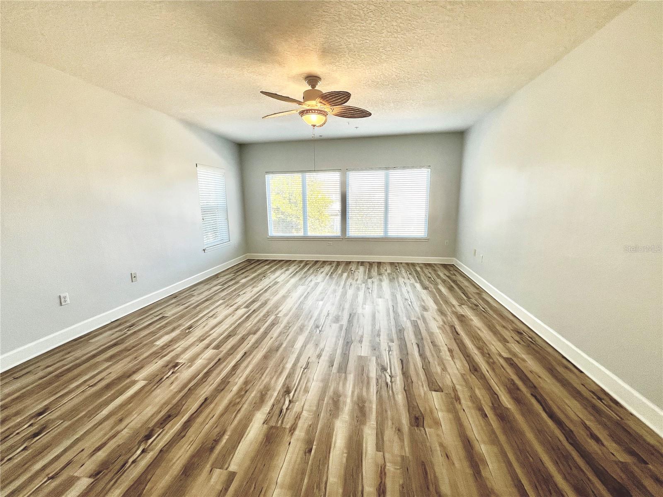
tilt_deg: -11.7
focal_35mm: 13
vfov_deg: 89.9
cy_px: 248
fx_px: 249
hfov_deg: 106.2
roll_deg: +0.6
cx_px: 332
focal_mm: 1.57
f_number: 1.8
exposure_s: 1/99
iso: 50
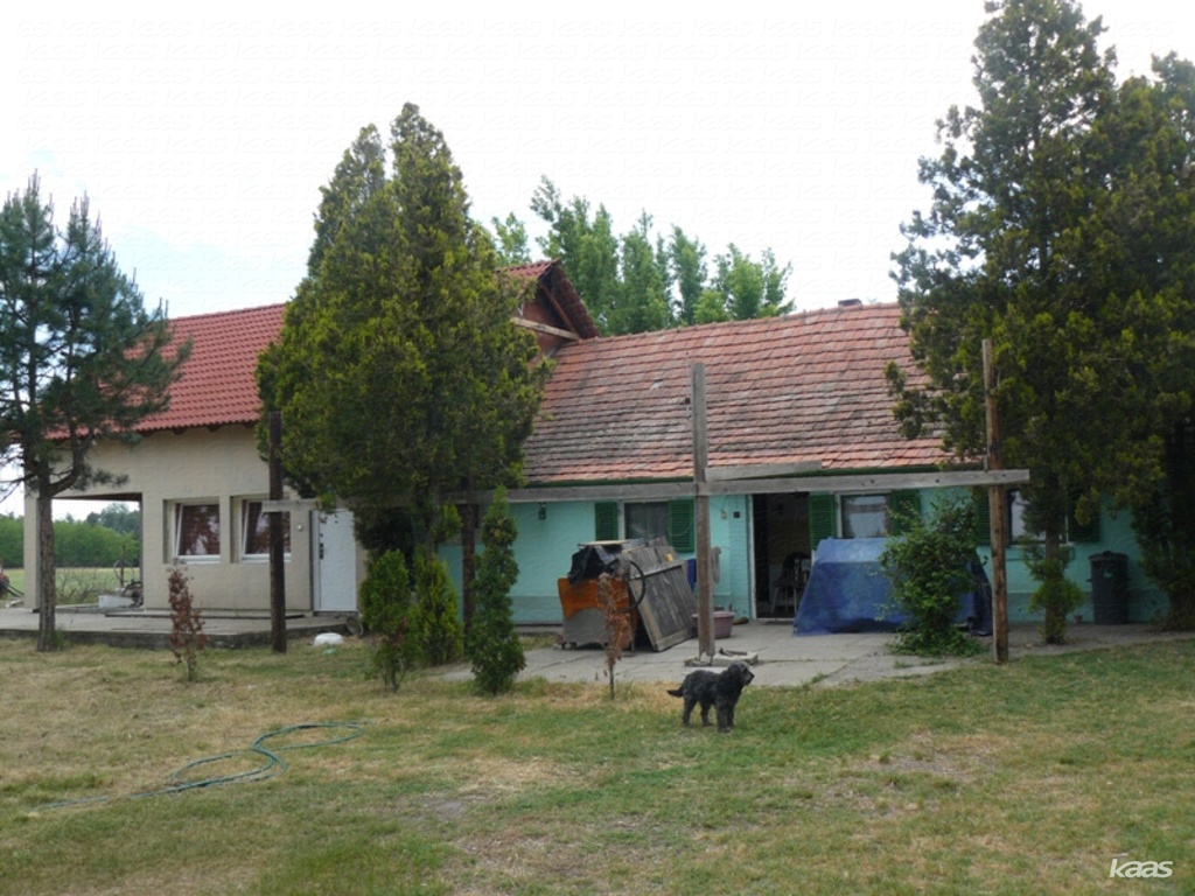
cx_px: 598
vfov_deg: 39.7
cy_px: 448
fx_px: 1243
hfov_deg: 51.4
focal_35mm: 36
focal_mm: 6
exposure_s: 1/160
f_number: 4
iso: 100
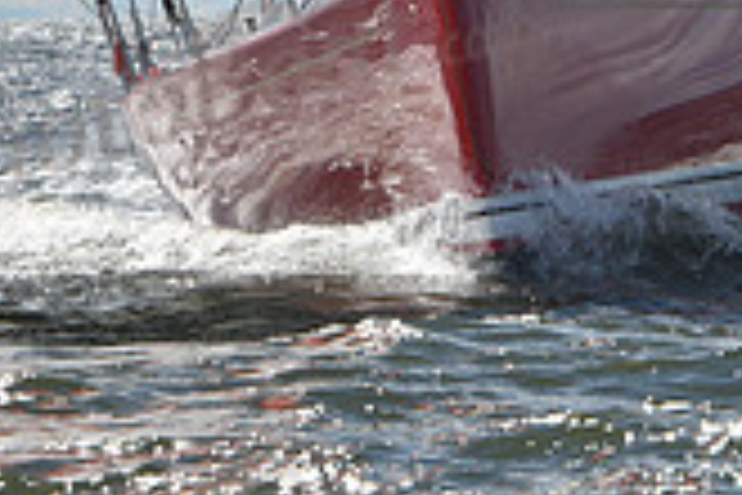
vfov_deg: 2.5
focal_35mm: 546
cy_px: -205
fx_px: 11253
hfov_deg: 3.8
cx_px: 773
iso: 250
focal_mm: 155
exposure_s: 1/640
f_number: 13
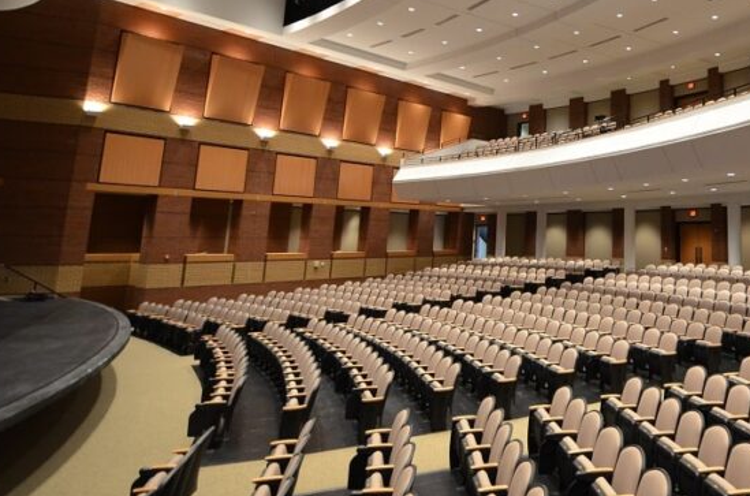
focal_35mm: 28
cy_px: 109
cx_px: 616
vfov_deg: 44.2
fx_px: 582
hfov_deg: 59.6
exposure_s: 1/30
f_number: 3.5
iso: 1000
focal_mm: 10
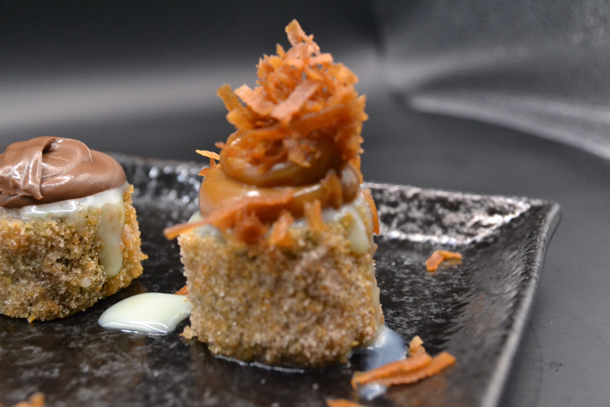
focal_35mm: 51
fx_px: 864
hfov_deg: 38.9
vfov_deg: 26.5
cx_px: 305
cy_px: 204
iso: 3200
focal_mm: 34
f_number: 7.1
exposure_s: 1/50
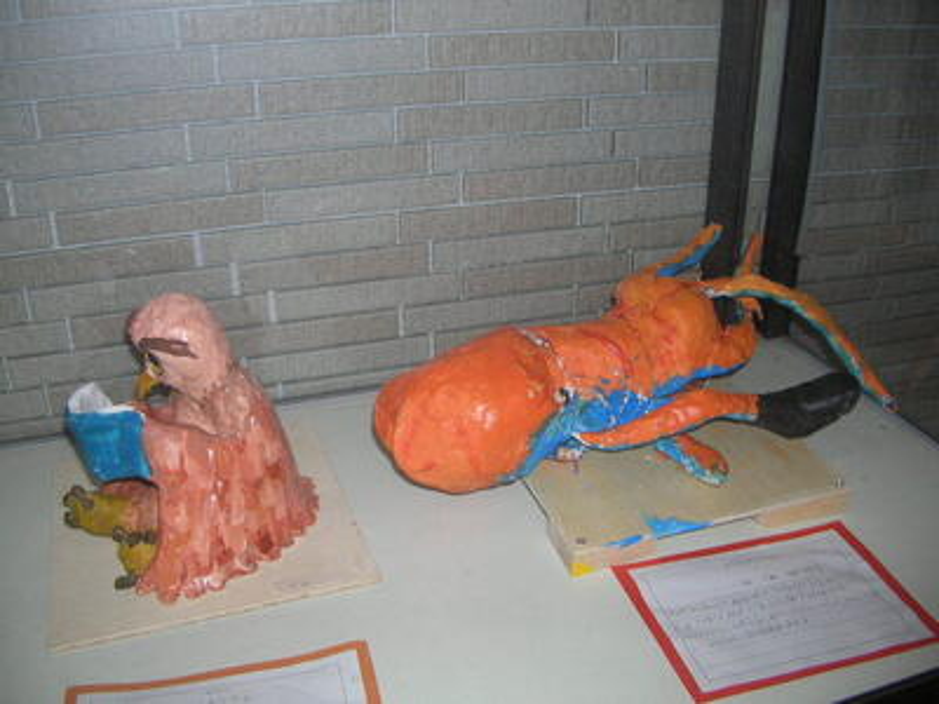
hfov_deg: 52.6
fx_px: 949
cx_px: 470
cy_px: 352
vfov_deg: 40.7
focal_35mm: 35
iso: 50
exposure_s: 1/60.1
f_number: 2.8
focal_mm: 5.8
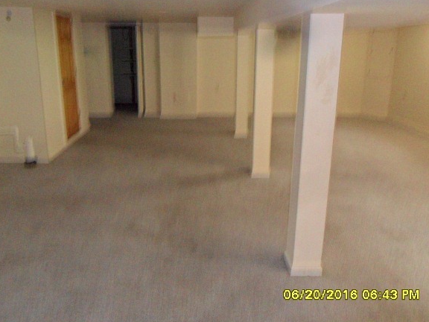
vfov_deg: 46.8
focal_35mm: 30
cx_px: 207
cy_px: 150
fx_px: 372
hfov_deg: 59.9
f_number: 3.5
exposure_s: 1/15
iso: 400
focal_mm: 4.9
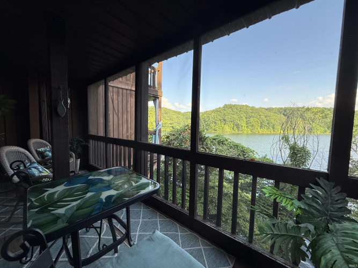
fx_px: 145
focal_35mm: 14
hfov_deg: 102.1
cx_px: 179
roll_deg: -1.4
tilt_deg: -3.6
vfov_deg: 85.7
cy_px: 134
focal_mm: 2.22
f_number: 2.2
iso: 50
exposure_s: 1/207
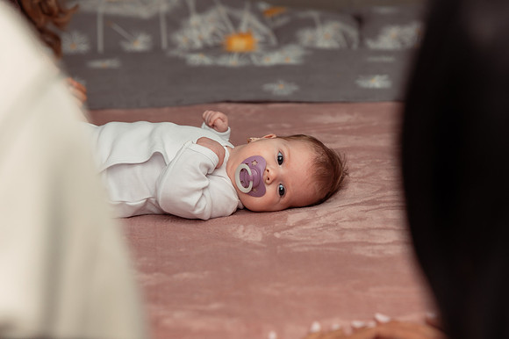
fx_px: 988
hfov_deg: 28.9
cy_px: 171
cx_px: 273
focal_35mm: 70
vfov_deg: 19.5
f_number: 3.2
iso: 400
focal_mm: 62
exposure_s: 1/250
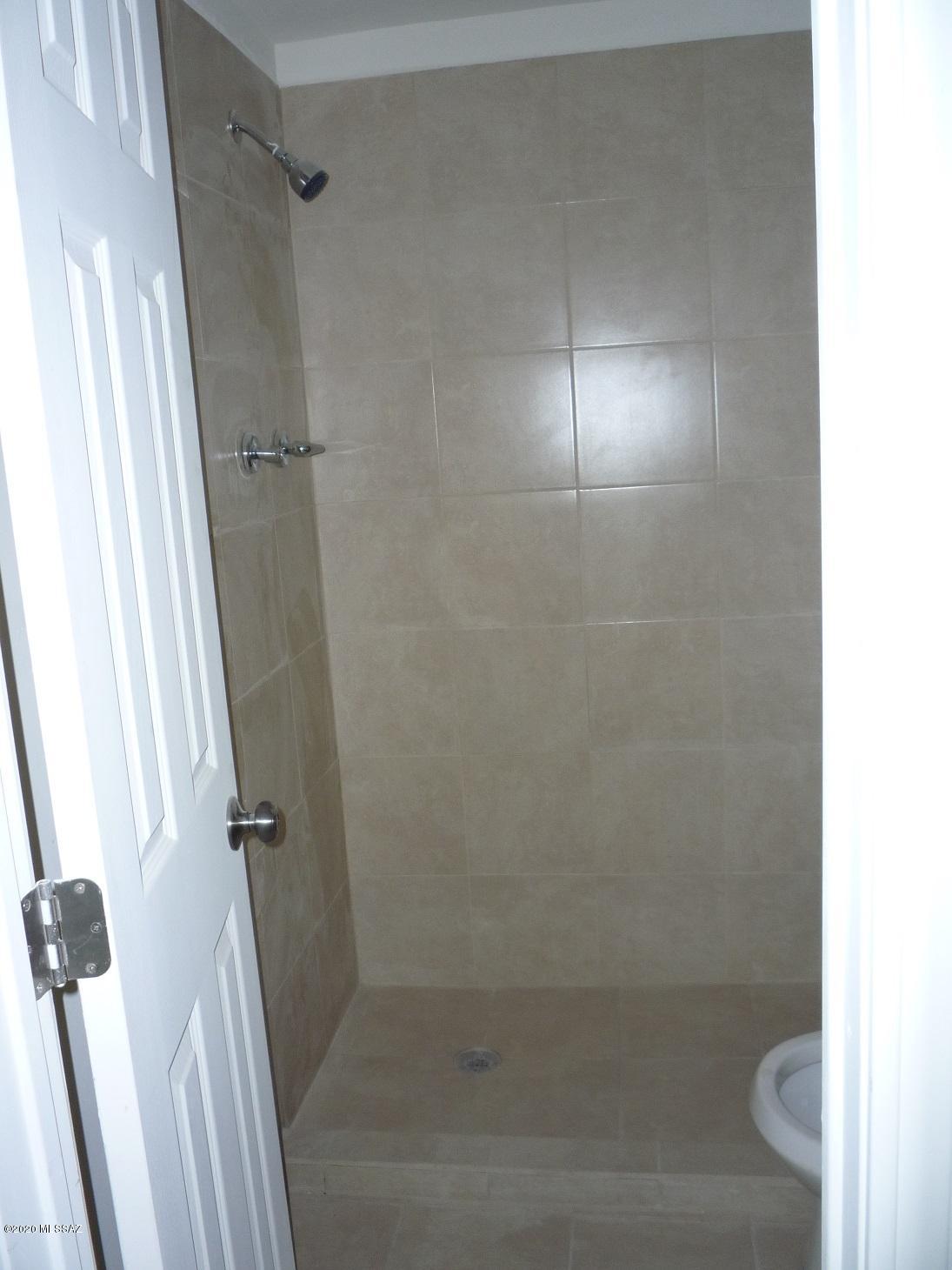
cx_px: 476
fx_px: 1100
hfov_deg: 46.8
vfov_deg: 60.0
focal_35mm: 30
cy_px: 635
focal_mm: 5.2
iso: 100
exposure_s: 1/30
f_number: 3.3
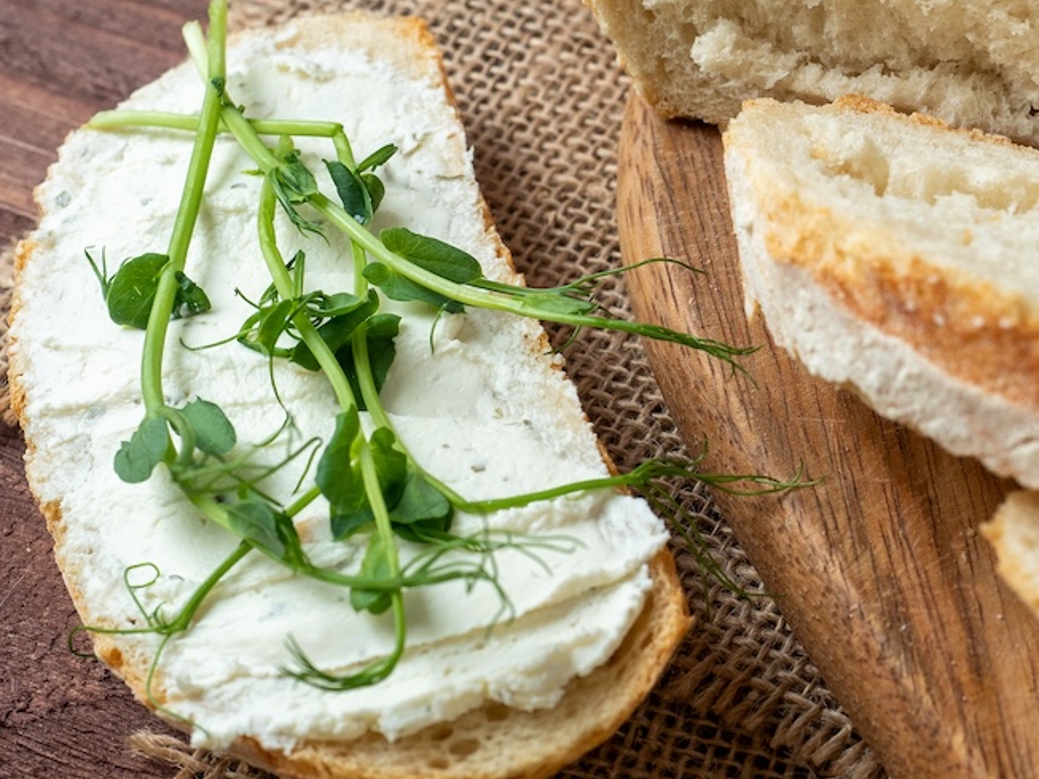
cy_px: 304
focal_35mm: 92
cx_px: 671
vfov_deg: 16.0
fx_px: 2761
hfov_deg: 21.2
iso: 200
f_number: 5
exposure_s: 1/125
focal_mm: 25
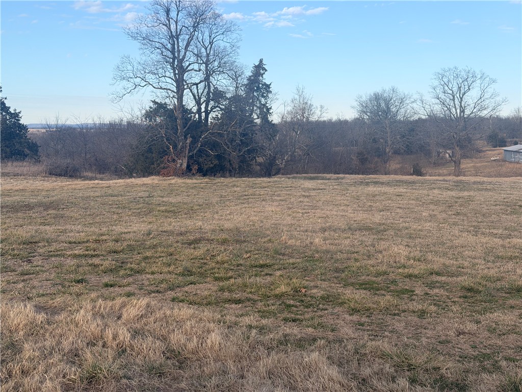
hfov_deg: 39.7
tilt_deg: -4.8
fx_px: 724
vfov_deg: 30.3
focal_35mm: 48
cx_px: 261
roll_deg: -0.8
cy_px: 196
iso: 64
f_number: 1.78
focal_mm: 6.76
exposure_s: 1/3226
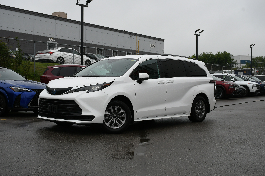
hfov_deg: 38.2
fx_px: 383
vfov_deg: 26.0
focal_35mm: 52
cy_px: 88
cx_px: 132
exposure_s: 1/250
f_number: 9
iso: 160
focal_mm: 35
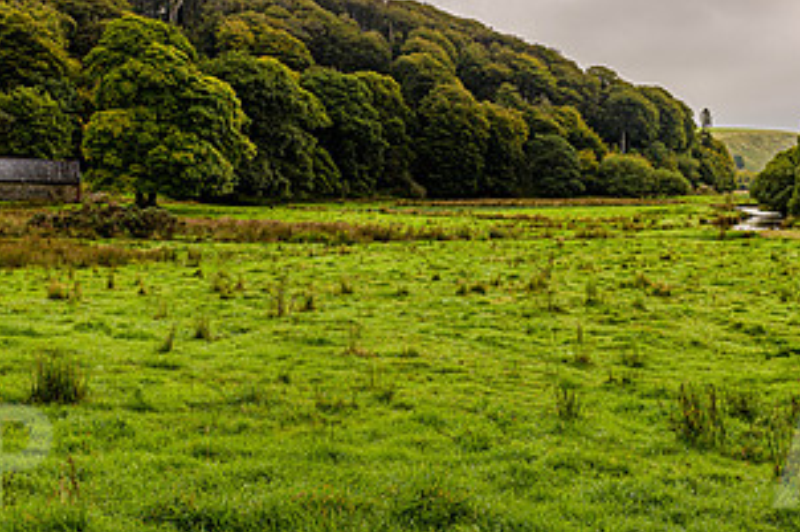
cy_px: 171
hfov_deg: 39.6
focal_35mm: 50
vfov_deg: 26.8
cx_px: 416
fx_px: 1110
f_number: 5.6
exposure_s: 1/400
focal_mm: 26
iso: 250
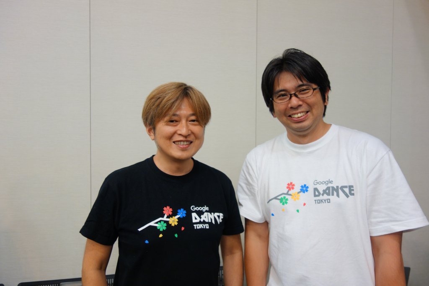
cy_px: 143
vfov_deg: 46.4
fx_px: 334
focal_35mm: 28
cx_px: 214
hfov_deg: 65.5
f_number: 1.8
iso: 125
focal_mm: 10.4
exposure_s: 1/40
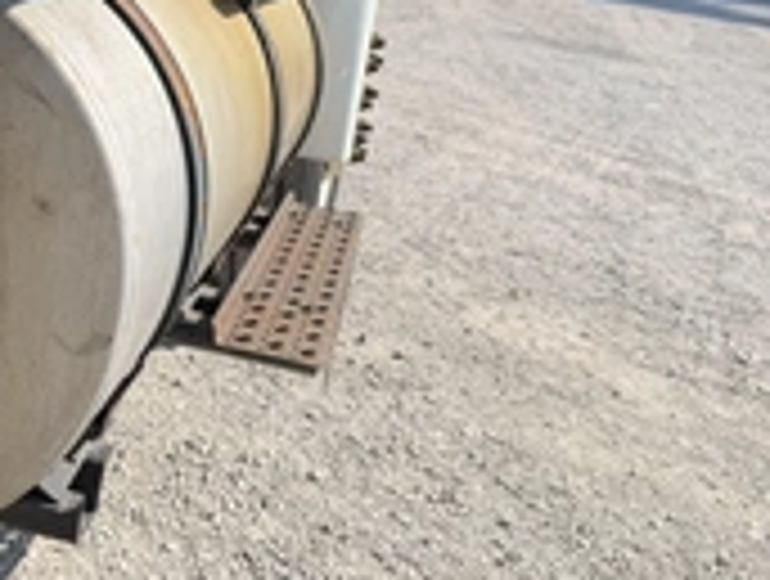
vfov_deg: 25.2
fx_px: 1248
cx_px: 171
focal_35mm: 56
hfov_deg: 33.4
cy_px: 31
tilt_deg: -7.0
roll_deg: -7.3
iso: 80
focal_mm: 6.76
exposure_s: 1/3021
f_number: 1.78
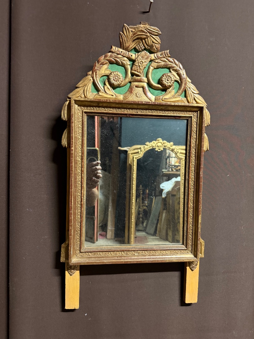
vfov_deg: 71.6
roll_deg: -0.7
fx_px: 235
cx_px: 127
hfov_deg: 56.8
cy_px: 170
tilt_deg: +1.9
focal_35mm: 24
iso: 800
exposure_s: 1/33
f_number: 1.78
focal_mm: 6.76
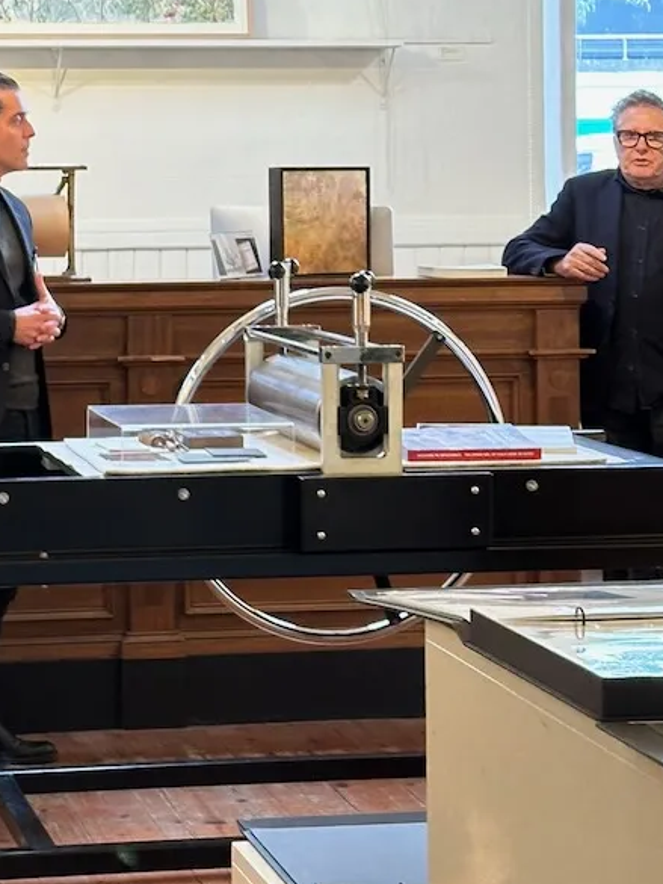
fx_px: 2680
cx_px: 118
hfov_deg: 14.0
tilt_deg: +0.4
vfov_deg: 18.5
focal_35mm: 105
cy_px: 181
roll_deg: -0.1
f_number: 1.78
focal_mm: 6.86
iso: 100
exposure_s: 1/50
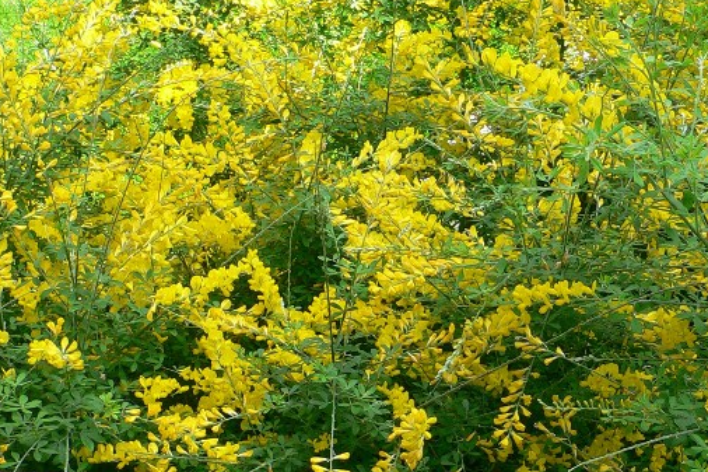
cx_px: 384
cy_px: 261
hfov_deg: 36.9
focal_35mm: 54
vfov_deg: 25.0
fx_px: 1062
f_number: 4
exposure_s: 1/100
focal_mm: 4.6
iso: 100
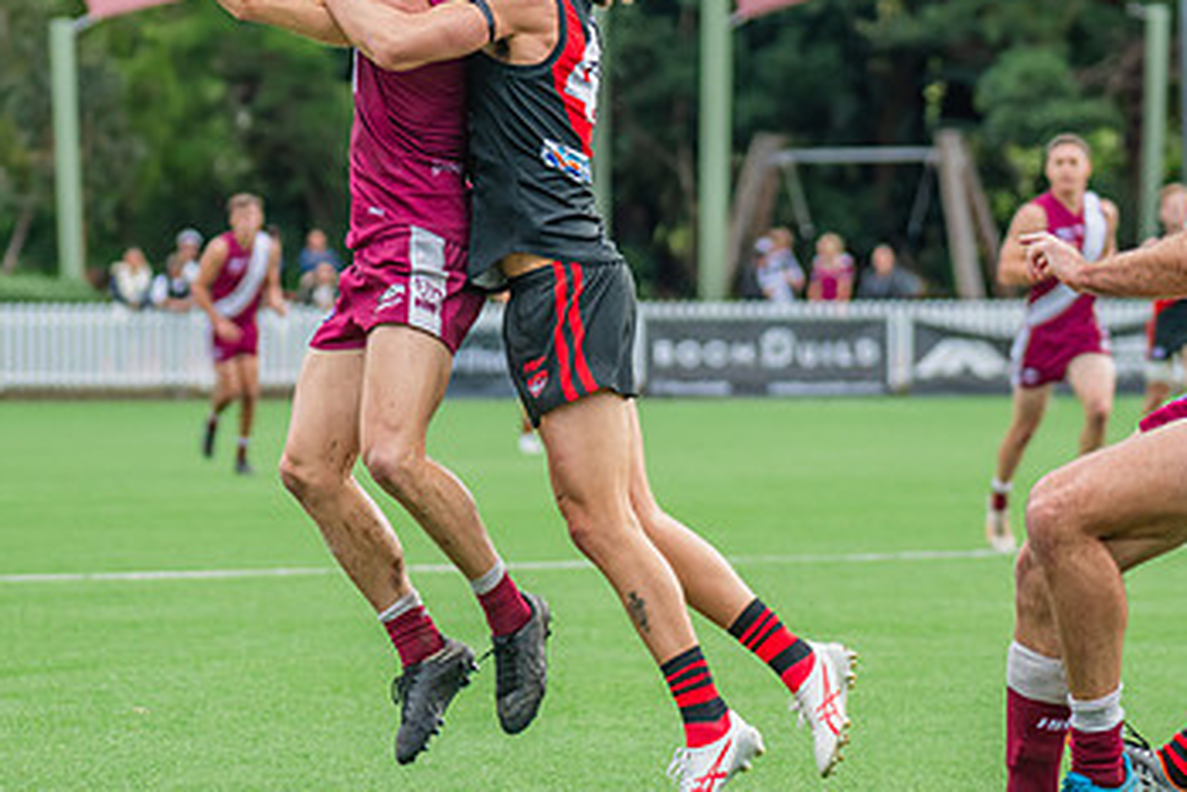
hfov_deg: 7.1
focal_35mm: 288
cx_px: 520
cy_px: 226
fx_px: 9499
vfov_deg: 4.8
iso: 800
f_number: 5
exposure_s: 1/1250
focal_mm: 170
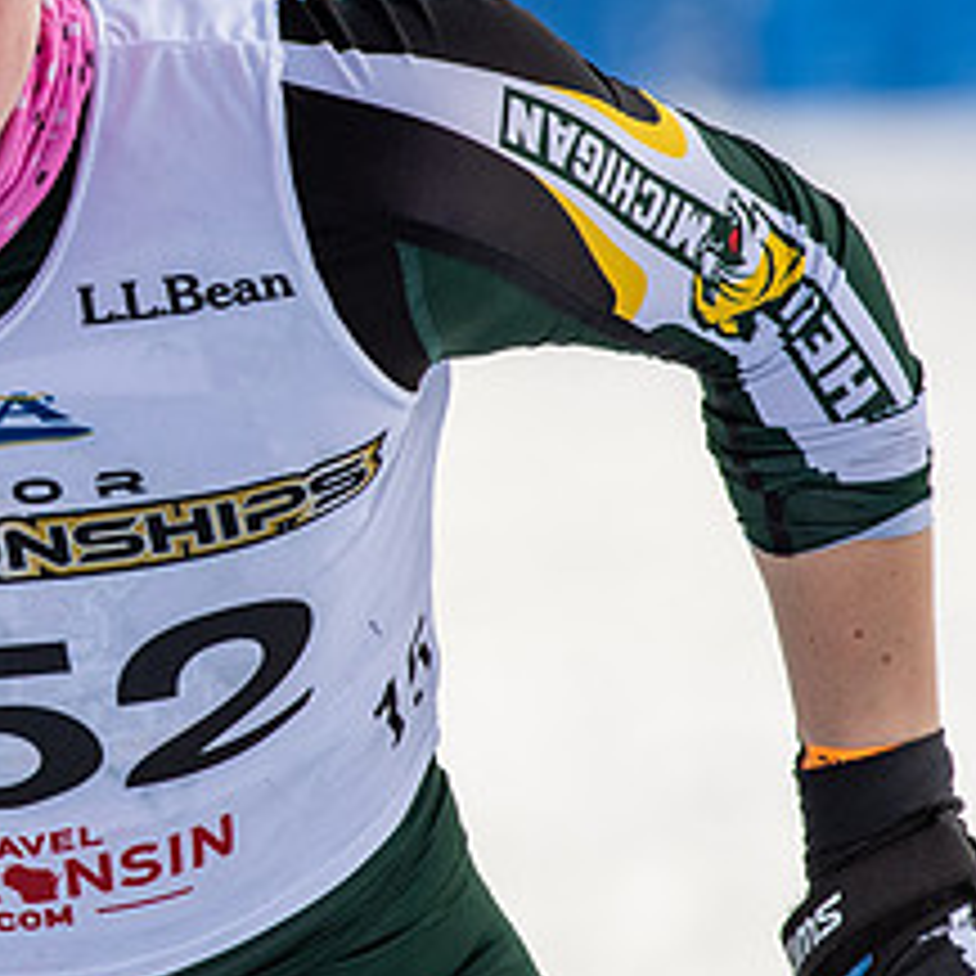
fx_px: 38119
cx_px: -305
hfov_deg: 1.5
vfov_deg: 1.5
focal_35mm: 1195
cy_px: 319
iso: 400
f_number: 6.3
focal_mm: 300
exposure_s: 1/2000
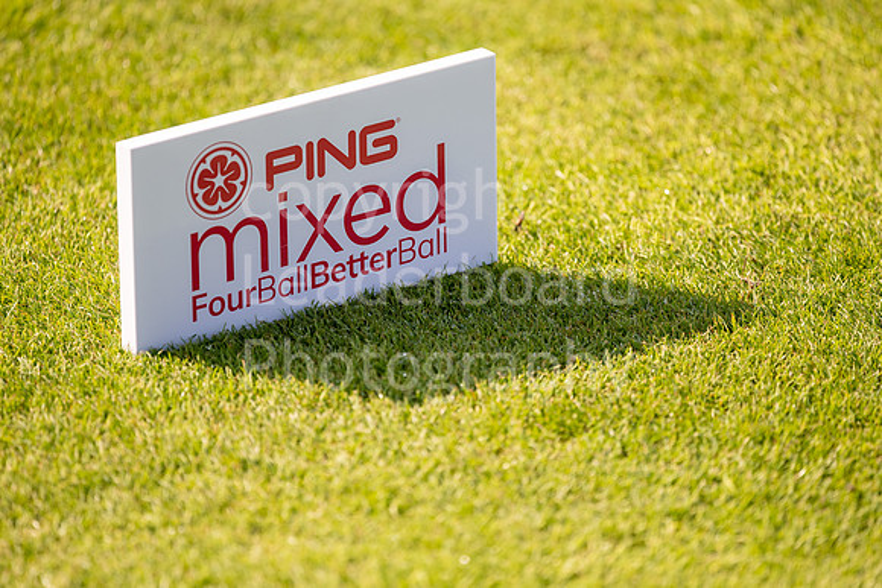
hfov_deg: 6.9
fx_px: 7351
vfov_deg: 4.6
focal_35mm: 300
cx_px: 441
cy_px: 294
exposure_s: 1/1250
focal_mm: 300
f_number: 4
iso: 160
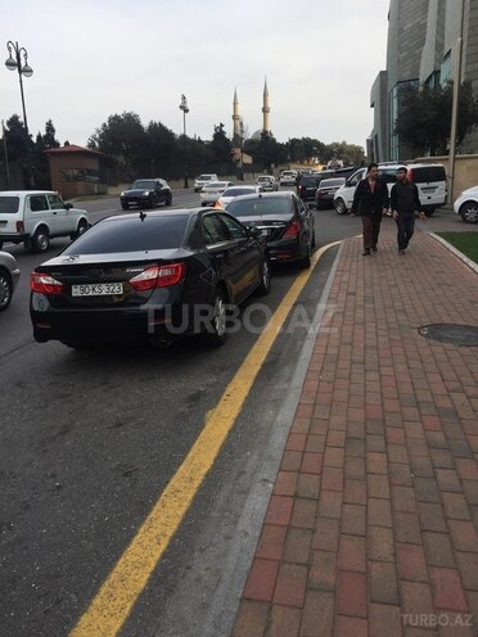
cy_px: 318
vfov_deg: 61.7
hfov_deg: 48.2
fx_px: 534
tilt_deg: -10.6
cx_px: 239
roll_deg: +0.8
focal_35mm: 29
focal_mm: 4.15
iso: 32
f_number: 2.2
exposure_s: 1/476
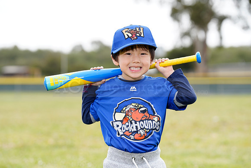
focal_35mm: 134
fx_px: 934
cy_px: 84
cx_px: 126
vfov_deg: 10.2
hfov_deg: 15.3
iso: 100
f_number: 4.5
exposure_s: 1/250
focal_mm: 134
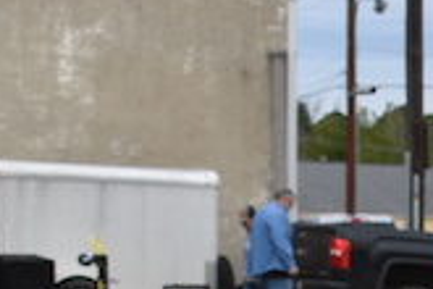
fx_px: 2730
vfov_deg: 5.8
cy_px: 695
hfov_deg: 8.6
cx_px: 887
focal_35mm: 227
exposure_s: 1/250
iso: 200
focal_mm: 25
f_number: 7.1
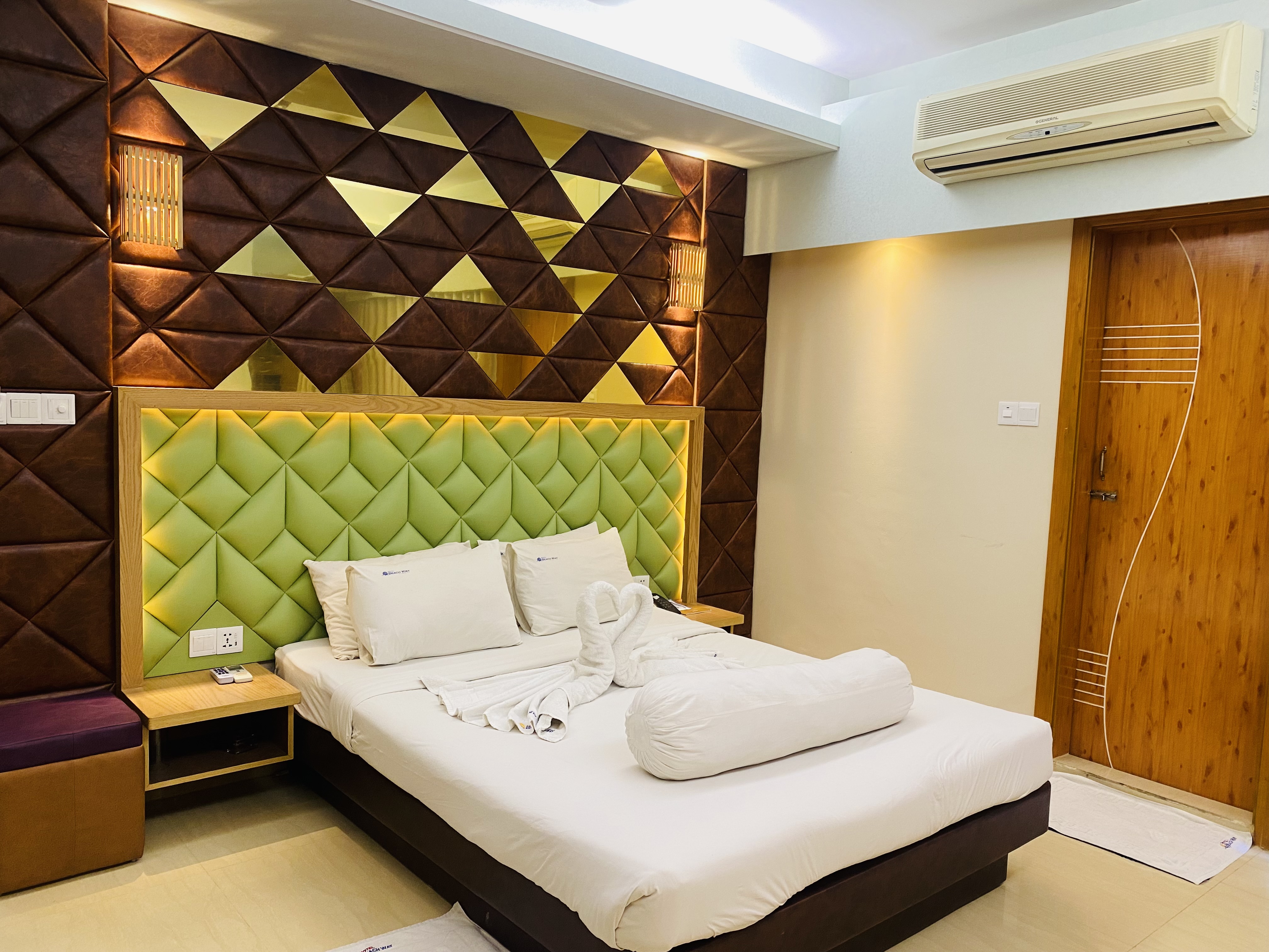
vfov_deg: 53.1
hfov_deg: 67.3
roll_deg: -2.8
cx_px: 634
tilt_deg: -5.5
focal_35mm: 26
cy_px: 476
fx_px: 953
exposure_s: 1/50
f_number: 1.8
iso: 100
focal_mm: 4.25
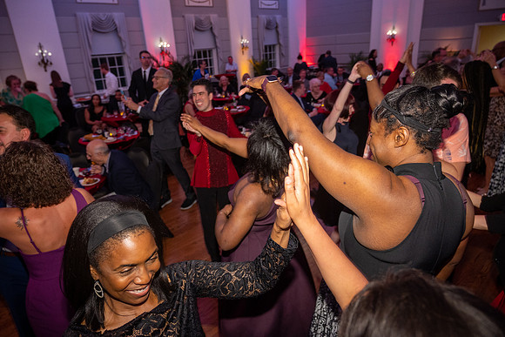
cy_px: 168
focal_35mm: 24
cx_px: 252
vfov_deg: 53.1
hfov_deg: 73.6
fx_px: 338
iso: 1600
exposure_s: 1/60
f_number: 4
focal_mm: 24
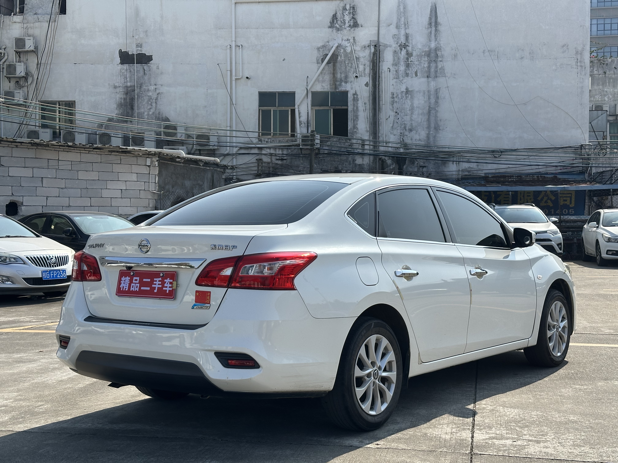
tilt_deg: +0.0
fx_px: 857
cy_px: 232
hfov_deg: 39.7
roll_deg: +0.3
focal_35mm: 48
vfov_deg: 30.3
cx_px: 309
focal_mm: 6.86
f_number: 1.78
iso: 64
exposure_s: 1/4367
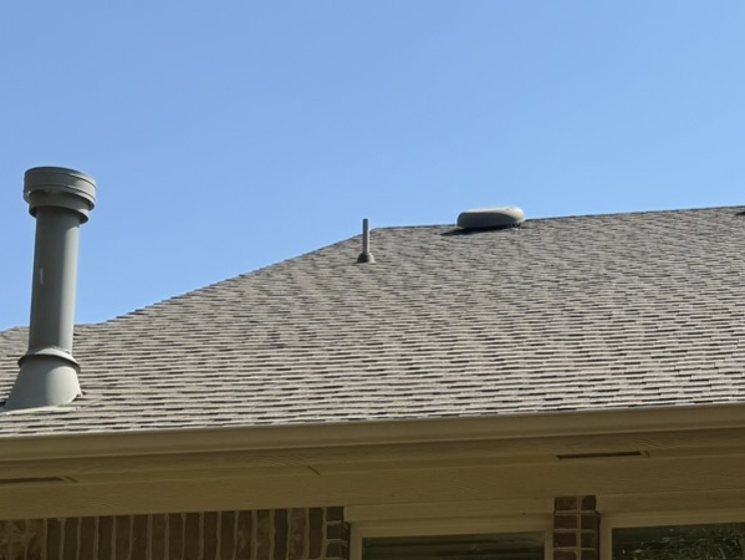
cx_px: 710
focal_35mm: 82
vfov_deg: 17.5
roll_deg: +1.3
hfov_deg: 23.0
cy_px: 597
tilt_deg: +9.9
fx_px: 1766
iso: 80
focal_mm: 6.76
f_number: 1.78
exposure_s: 1/3584
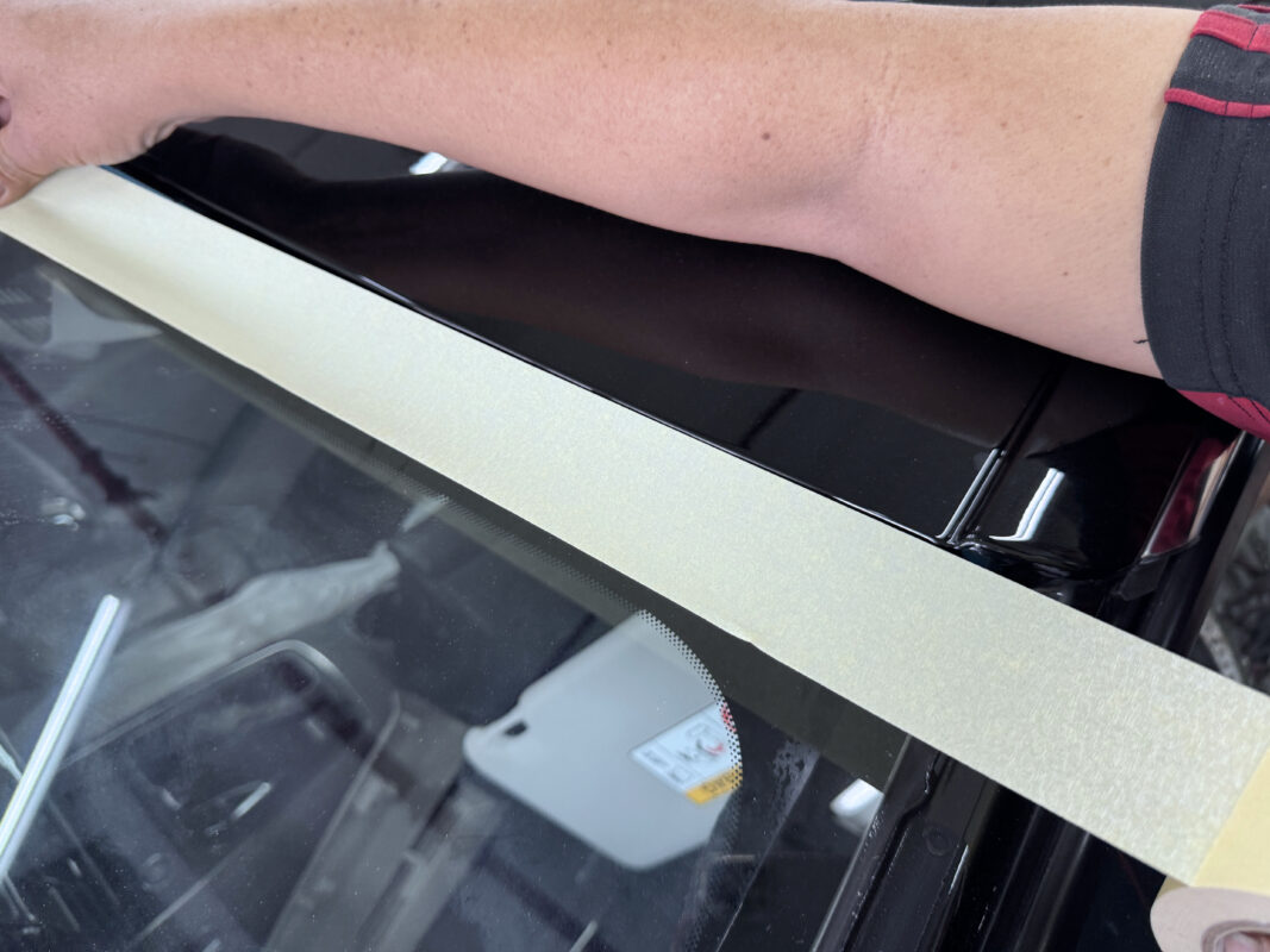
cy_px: 476
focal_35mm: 24
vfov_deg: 56.8
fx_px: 880
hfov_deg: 71.6
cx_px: 635
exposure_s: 1/100
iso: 200
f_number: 1.78
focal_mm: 6.76
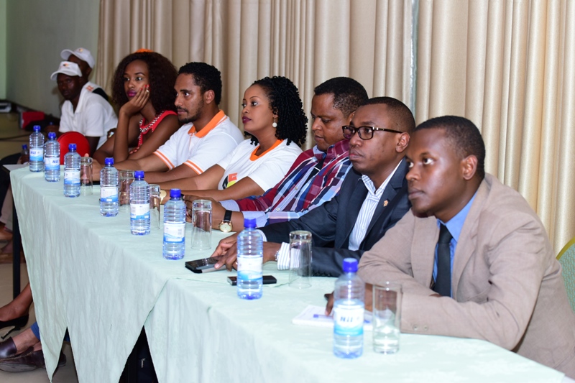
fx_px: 1118
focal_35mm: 70
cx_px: 288
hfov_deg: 28.8
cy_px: 192
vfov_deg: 19.4
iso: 1000
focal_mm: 70
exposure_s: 1/160
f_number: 5
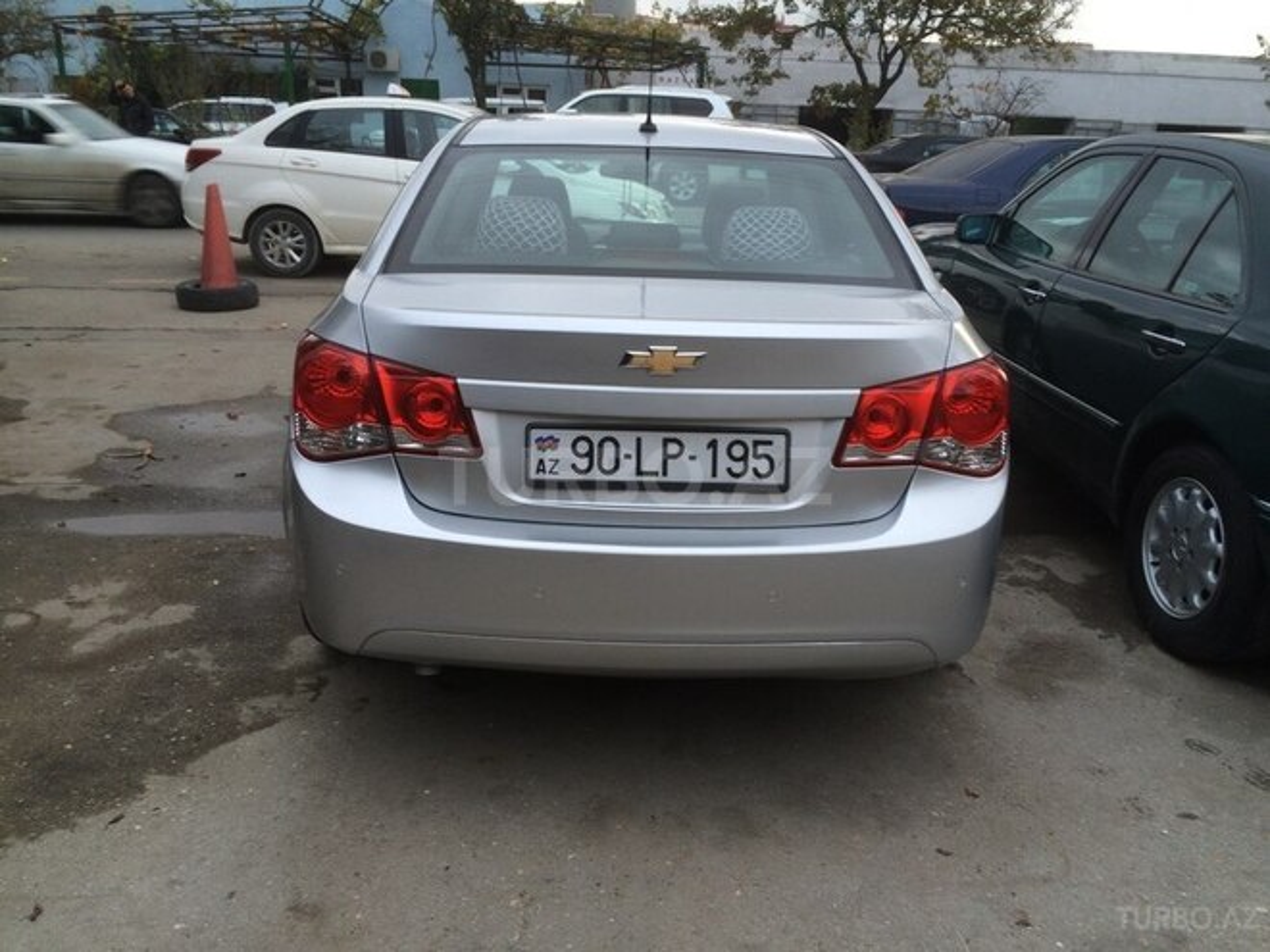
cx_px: 635
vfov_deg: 48.2
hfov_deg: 61.7
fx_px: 1064
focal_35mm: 29
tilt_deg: -18.3
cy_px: 476
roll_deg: -1.3
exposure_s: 1/50
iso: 40
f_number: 2.2
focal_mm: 4.15
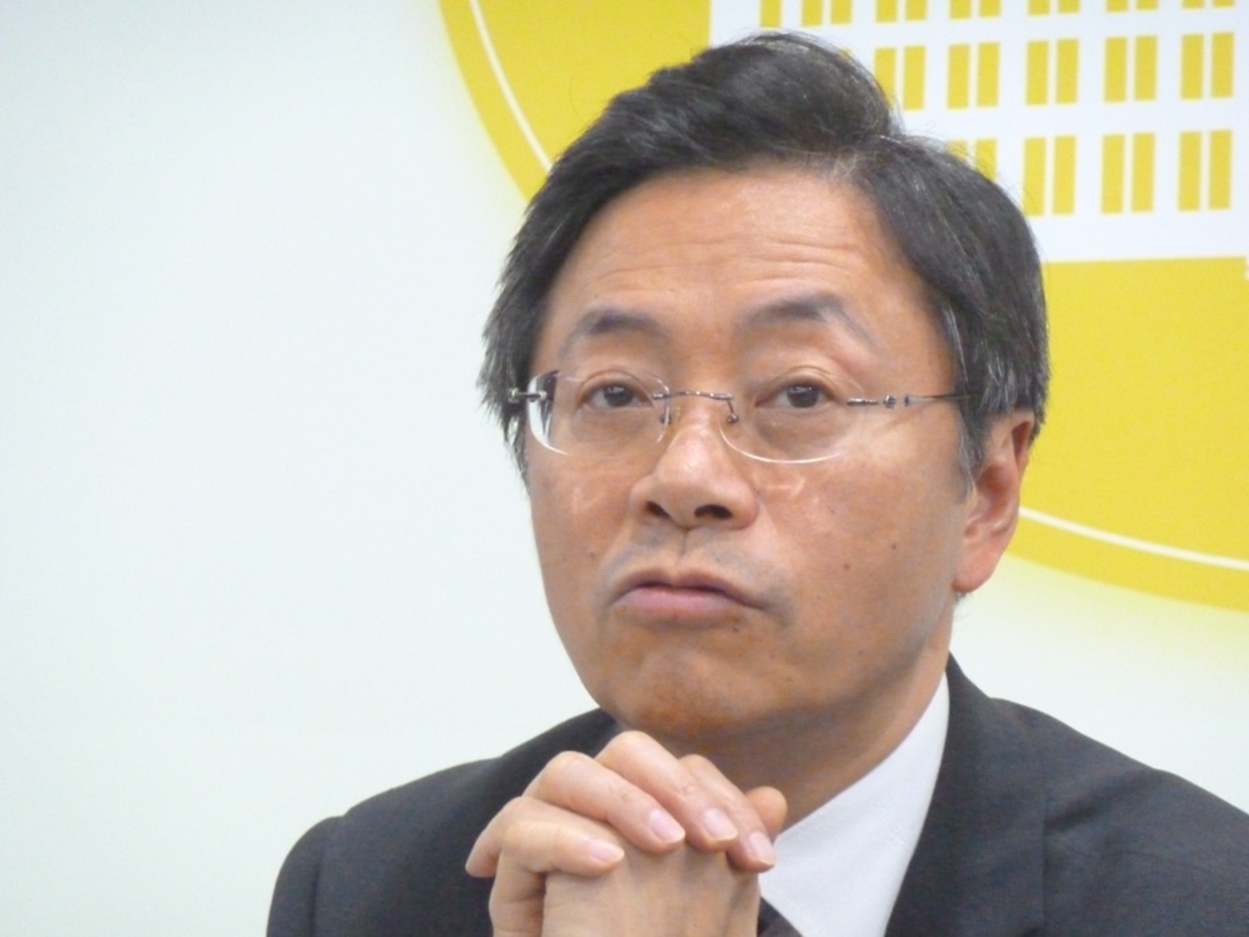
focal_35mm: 242
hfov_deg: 8.2
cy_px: 468
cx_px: 624
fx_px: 8733
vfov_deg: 6.1
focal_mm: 39.7
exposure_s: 1/25
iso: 1600
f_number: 4.7
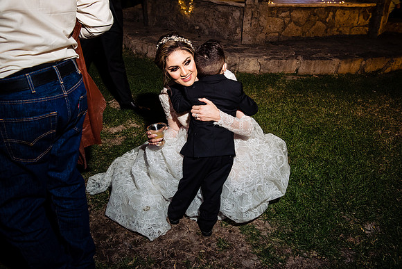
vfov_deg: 41.1
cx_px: 201
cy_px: 134
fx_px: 357
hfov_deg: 58.7
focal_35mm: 32
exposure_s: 1/50
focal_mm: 32
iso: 1600
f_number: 5.6
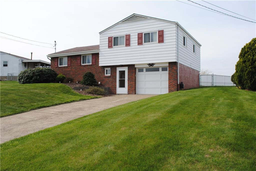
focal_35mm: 33
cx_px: 128
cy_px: 86
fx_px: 235
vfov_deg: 40.0
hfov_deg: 57.2
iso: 100
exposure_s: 1/200
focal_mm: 22
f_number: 9
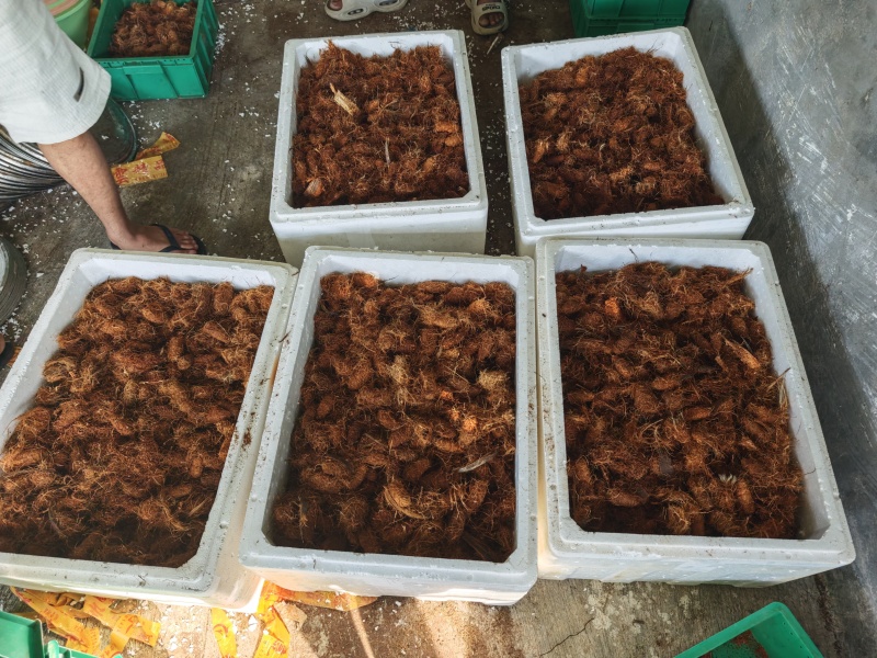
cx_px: 438
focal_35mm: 23
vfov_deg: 58.9
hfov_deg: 73.9
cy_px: 329
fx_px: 583
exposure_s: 1/102
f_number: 1.62
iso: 80
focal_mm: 6.55
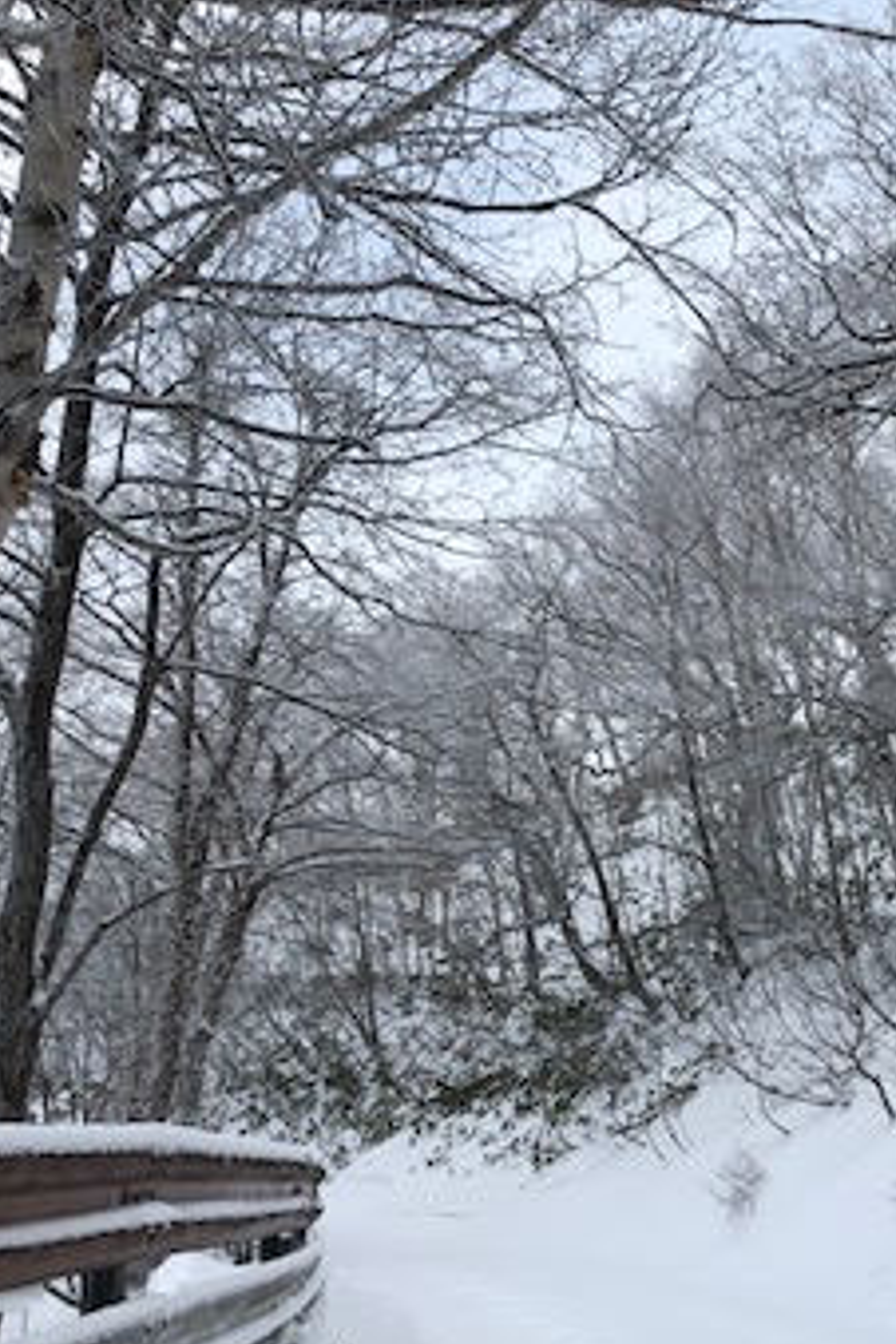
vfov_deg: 35.0
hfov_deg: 22.7
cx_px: 932
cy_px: 726
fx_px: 2128
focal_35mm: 57
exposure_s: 1/1200
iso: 20
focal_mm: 3.99
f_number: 1.8
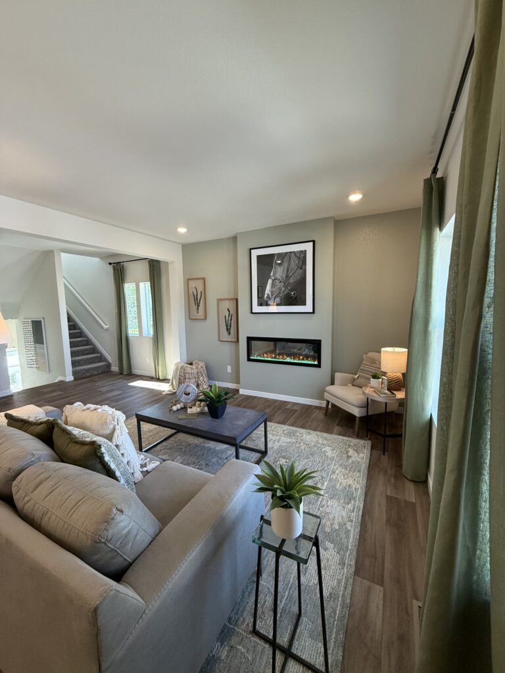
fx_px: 272
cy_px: 336
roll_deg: +1.1
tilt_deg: -5.6
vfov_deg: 102.1
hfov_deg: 85.7
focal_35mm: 14
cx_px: 252
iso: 200
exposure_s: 1/120
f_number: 2.2
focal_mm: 2.22
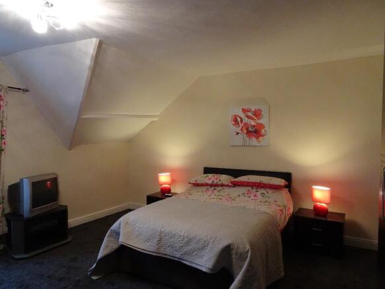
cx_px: 192
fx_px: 267
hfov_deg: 71.6
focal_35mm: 24
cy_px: 144
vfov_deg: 56.8
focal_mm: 4.1
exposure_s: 1/30
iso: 640
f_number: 3.5
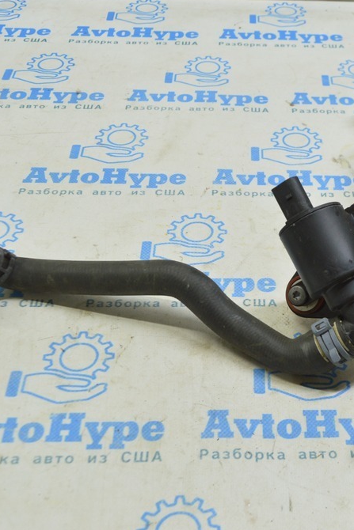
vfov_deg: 36.2
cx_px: 302
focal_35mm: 55
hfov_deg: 24.1
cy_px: 264
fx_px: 811
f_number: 5.6
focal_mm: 24
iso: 400
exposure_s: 1/20
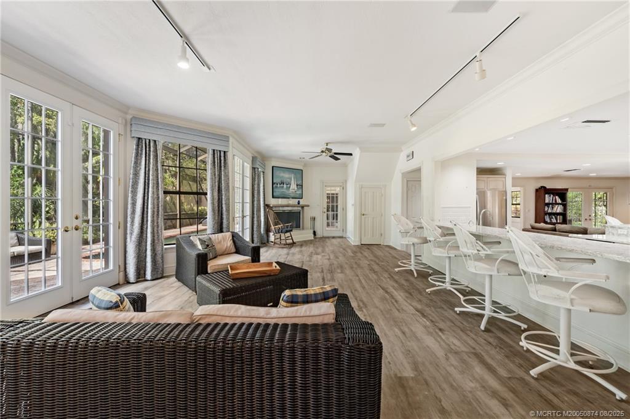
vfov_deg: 81.2
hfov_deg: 104.3
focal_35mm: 14
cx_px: 315
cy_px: 210
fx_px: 245
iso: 250
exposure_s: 1/4
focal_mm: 14
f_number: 9
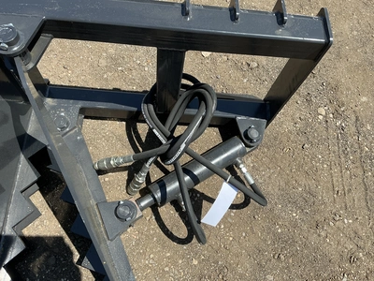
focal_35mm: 28
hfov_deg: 63.4
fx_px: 303
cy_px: 140
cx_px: 187
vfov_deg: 49.7
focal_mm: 3
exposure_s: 1/978
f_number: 1.8
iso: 25
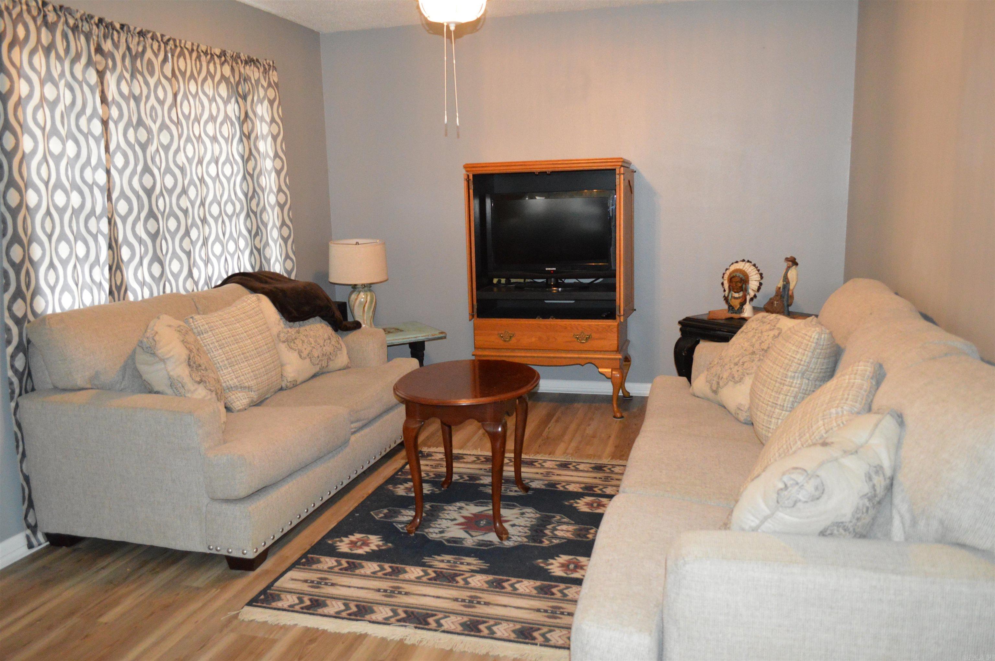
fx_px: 746
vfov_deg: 47.8
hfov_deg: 67.4
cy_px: 330
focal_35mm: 27
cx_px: 498
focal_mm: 18
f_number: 3.5
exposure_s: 1/60
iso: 3200
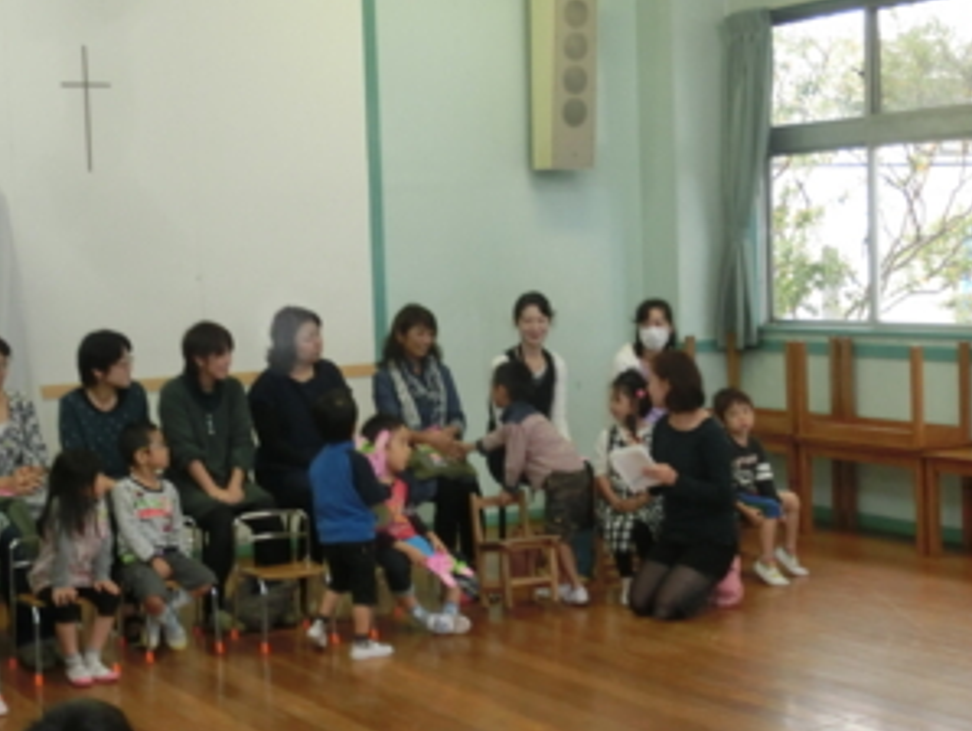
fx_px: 1770
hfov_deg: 30.7
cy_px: 388
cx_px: 519
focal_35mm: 63
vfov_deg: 23.3
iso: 400
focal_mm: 8.29
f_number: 4.2
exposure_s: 1/60
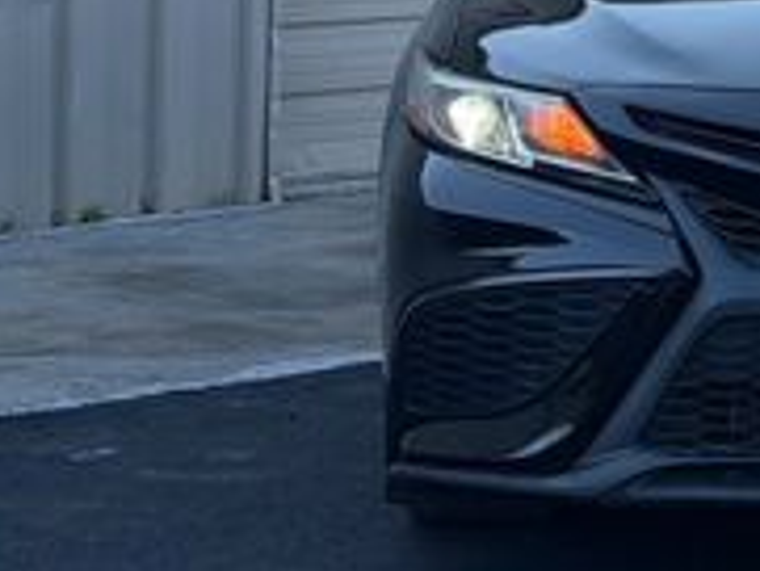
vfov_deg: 8.5
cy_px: -298
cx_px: 928
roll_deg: +0.7
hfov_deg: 11.4
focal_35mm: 170
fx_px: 3735
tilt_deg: +1.8
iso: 100
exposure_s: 1/636
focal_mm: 6.76
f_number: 1.78
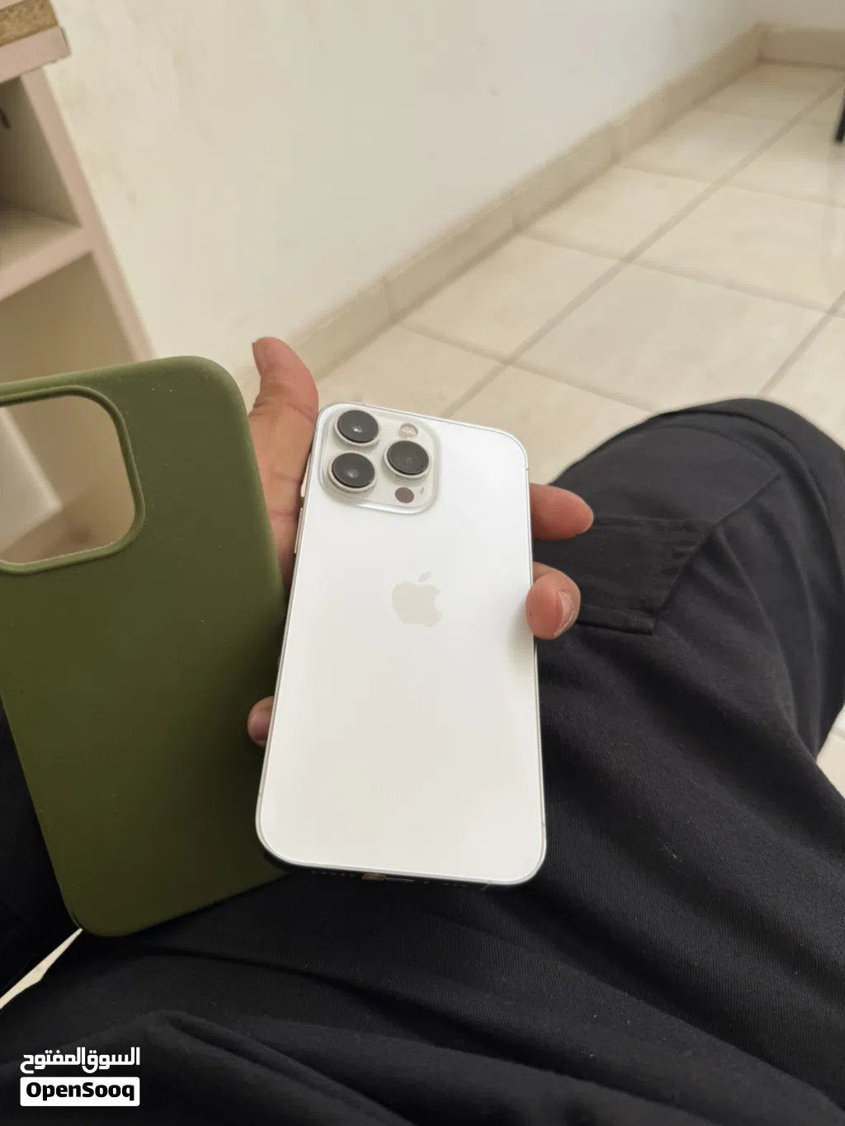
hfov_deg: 56.8
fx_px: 781
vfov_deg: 71.6
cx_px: 422
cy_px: 563
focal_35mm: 24
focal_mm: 6.76
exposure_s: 1/1010
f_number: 1.78
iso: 80
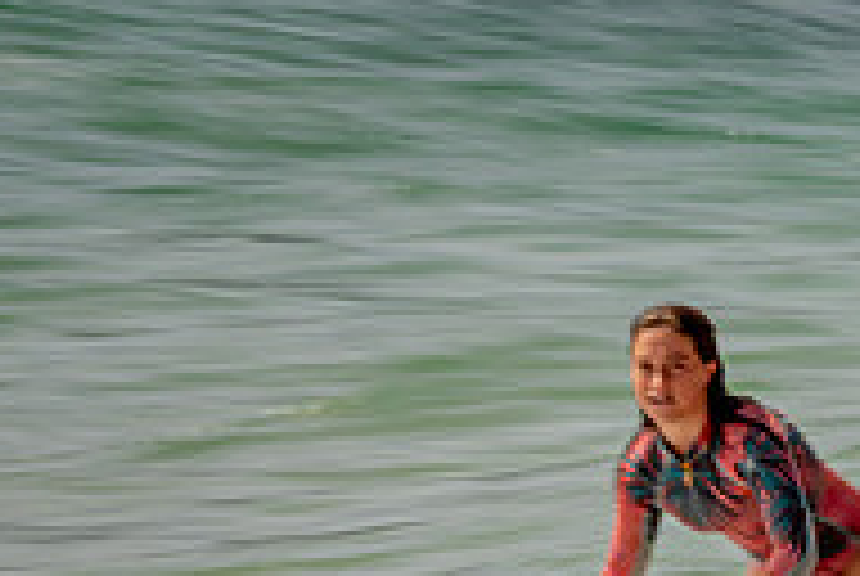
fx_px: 44430
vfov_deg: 0.7
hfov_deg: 1.1
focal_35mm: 1857
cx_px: 758
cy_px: 665
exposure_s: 1/20
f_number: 20
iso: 64
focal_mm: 500
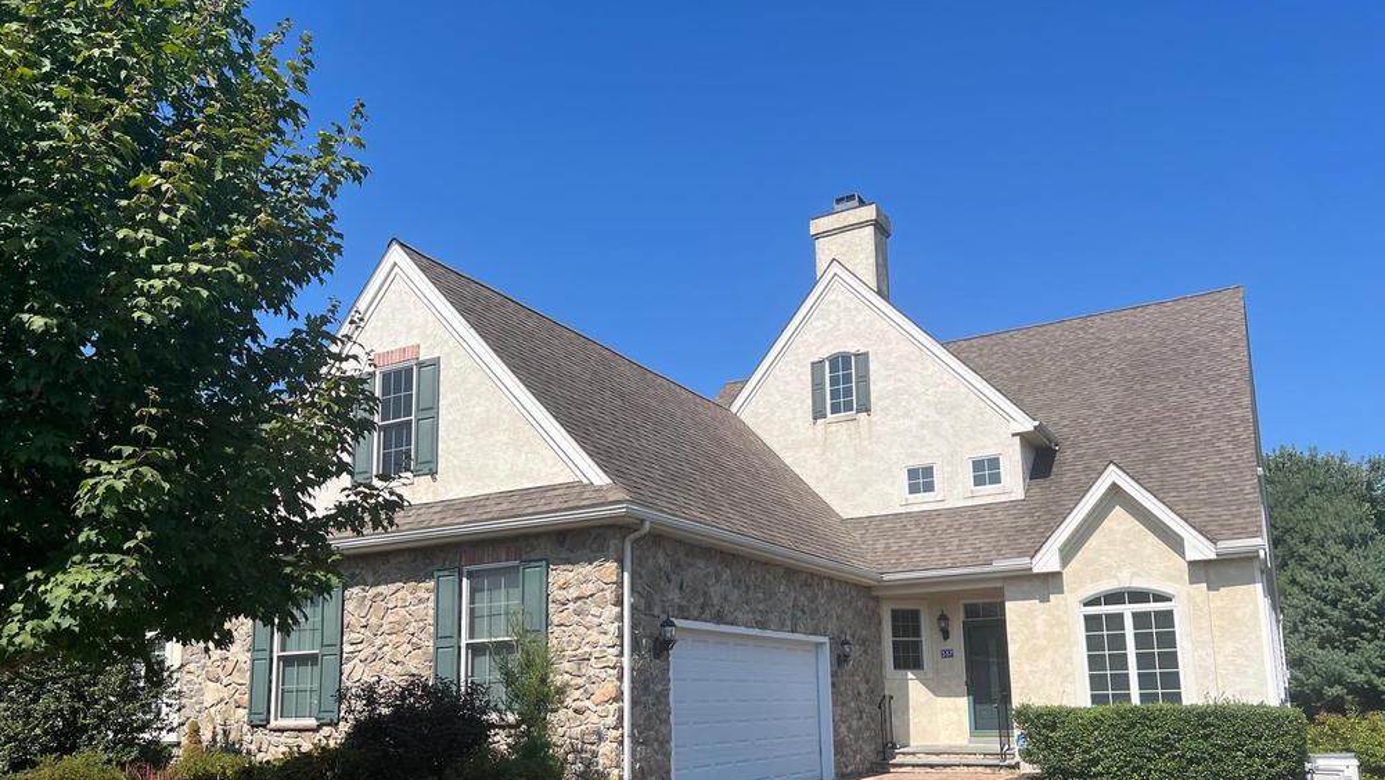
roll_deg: +1.5
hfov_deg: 66.1
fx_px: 1065
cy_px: 528
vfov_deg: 39.7
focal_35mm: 29
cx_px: 698
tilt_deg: +9.3
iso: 50
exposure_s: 1/5076
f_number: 1.5
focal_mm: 5.7
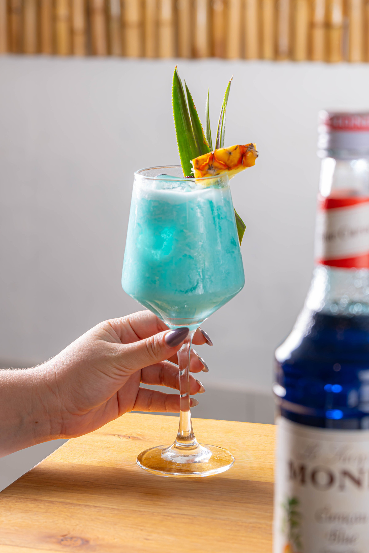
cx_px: 184
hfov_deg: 13.0
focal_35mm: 105
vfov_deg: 19.5
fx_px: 1614
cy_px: 276
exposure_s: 1/60
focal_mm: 70
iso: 100
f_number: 5.6
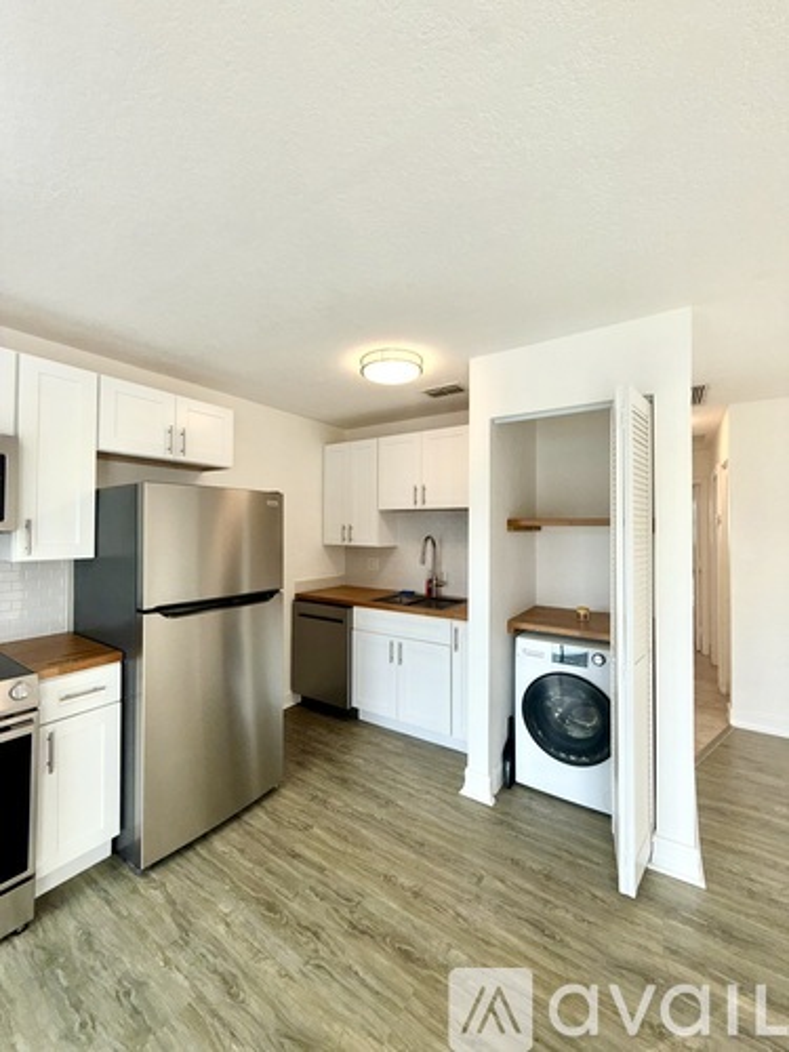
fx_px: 425
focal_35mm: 14
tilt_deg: +0.7
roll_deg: -1.0
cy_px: 526
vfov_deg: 102.1
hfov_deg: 85.7
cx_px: 394
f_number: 2.2
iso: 25
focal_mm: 2.22
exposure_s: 1/122
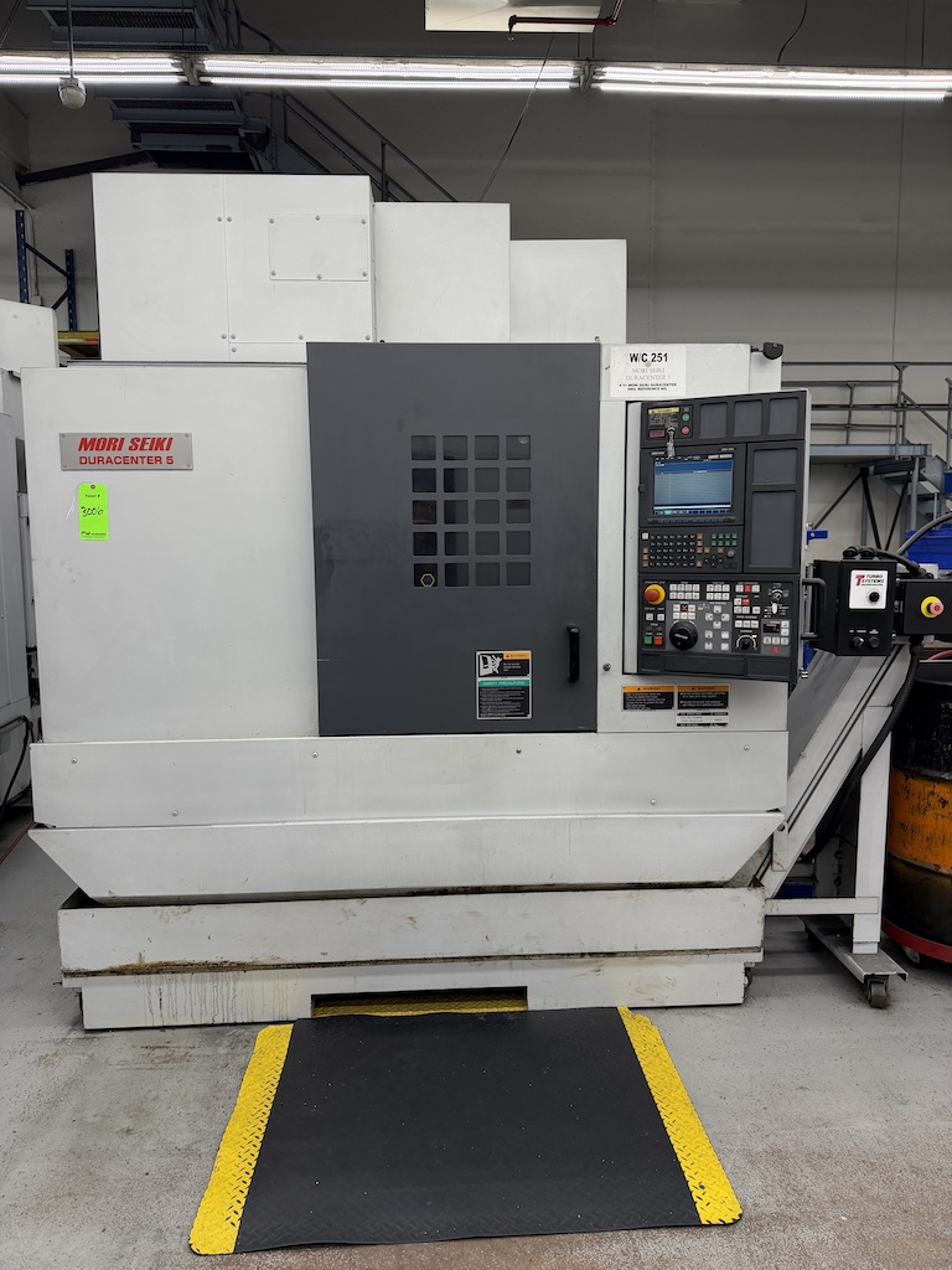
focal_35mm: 24
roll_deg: +1.0
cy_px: 635
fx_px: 880
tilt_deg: -5.0
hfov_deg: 56.8
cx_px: 476
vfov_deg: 71.6
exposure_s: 1/120
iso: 160
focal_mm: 6.76
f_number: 1.78
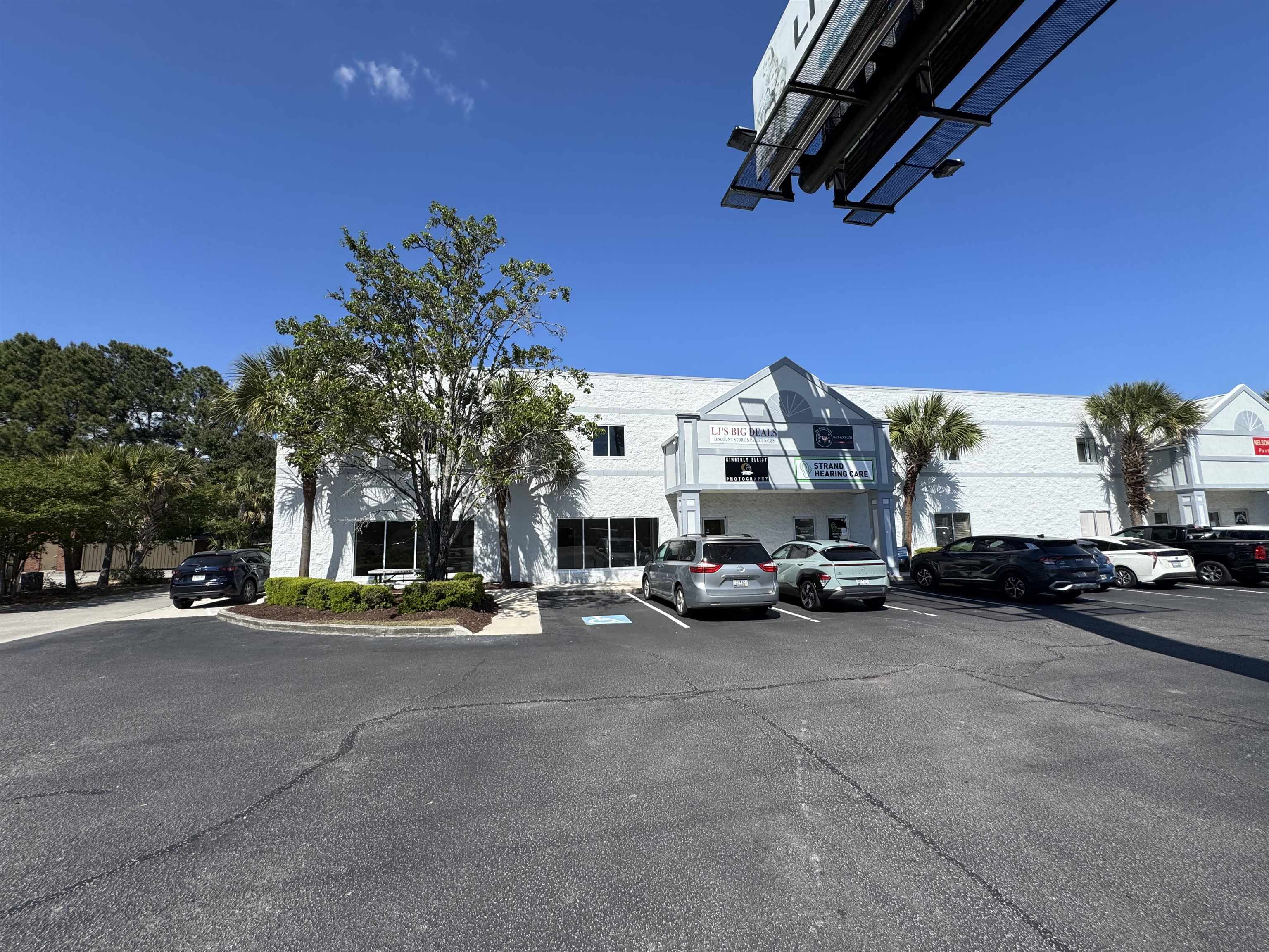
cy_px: 476
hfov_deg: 102.1
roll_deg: +0.9
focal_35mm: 14
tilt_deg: +6.5
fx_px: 513
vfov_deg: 85.7
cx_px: 634
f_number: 2.2
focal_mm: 2.22
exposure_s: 1/2342
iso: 50
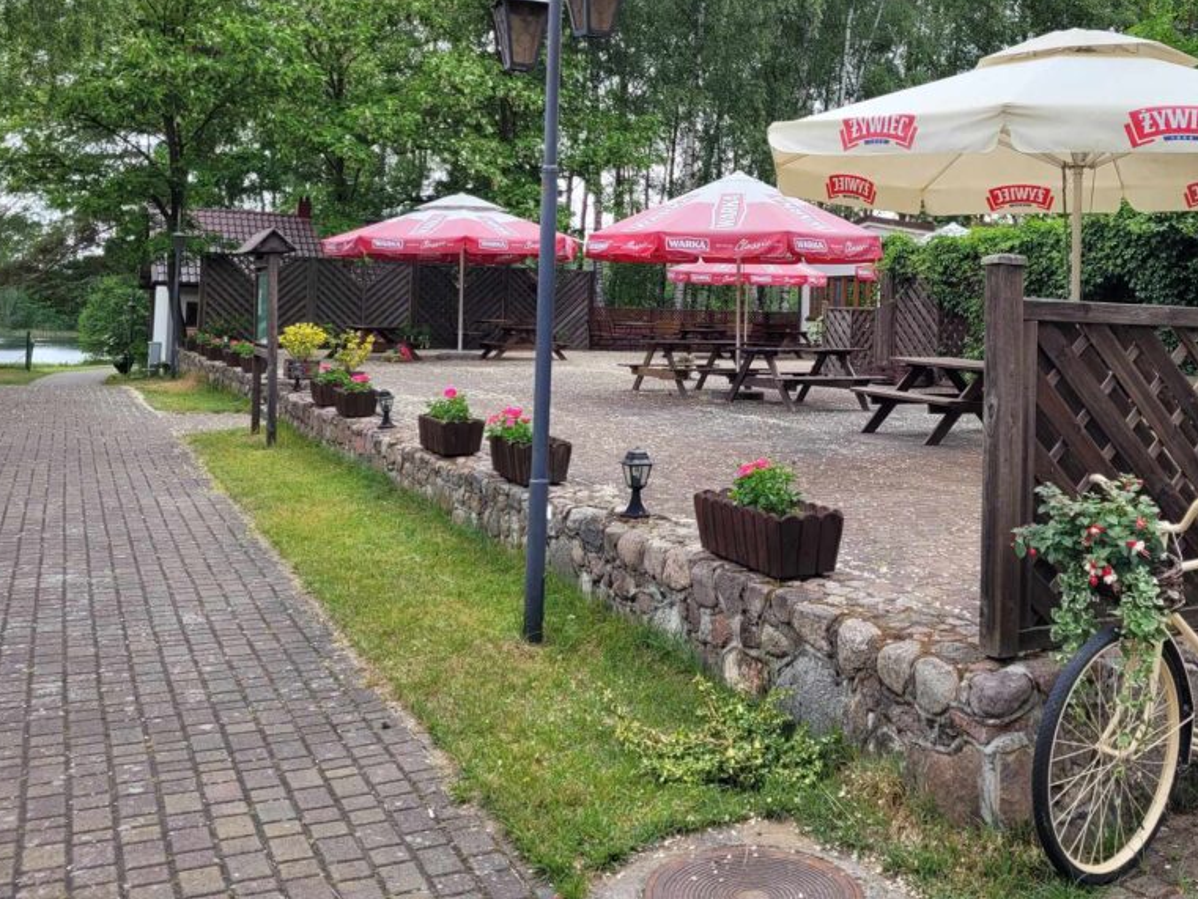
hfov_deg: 52.0
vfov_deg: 40.2
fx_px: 1211
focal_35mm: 35
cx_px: 759
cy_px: 298
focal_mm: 5.4
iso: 40
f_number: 1.8
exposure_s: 1/277
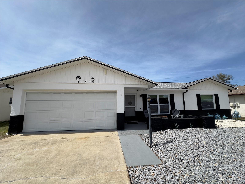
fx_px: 99
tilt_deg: +8.5
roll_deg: -0.1
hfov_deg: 102.1
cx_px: 122
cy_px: 92
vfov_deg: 85.7
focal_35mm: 14
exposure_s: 1/2747
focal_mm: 2.22
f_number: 2.2
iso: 50
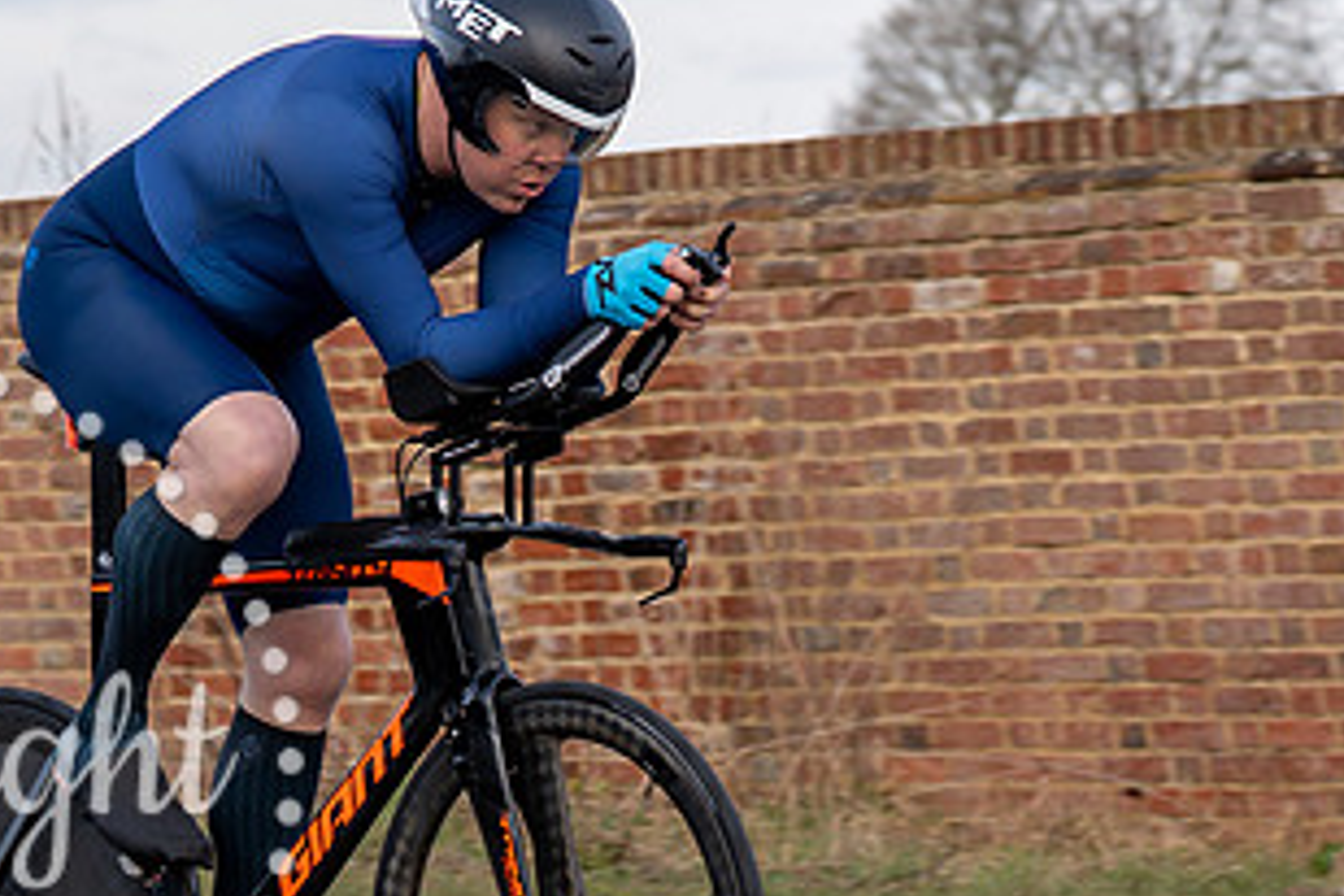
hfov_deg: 9.3
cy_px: 362
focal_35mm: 221
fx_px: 8250
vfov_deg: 6.2
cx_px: 439
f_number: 4
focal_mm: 70
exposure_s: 1/800
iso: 125
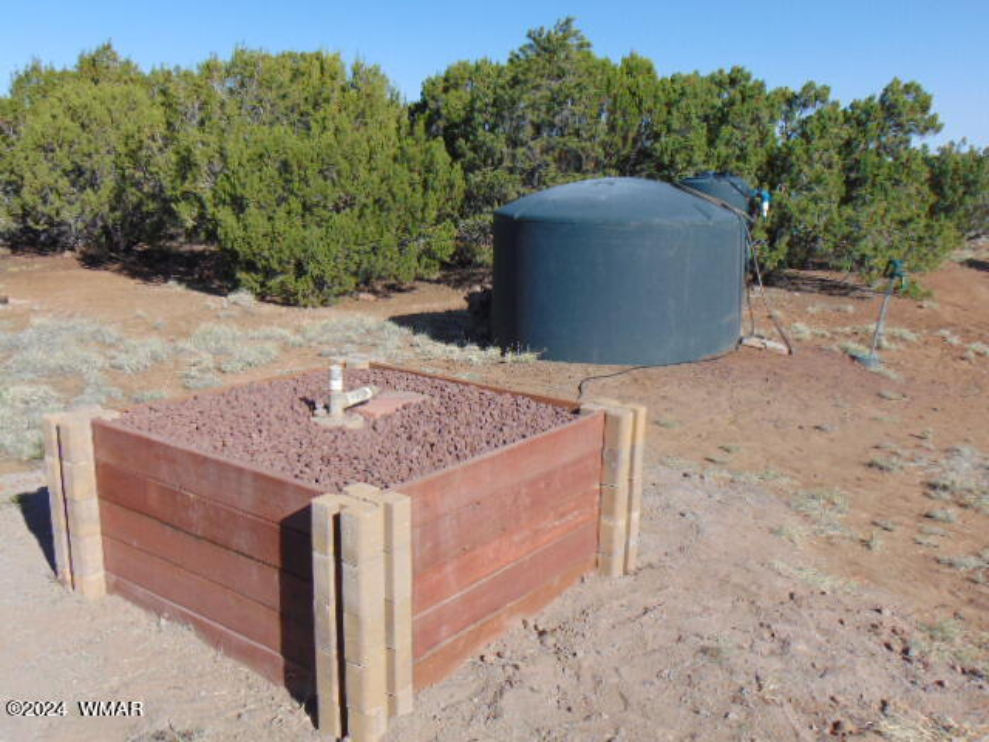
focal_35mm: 33
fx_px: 943
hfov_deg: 55.4
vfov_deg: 42.9
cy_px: 371
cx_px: 494
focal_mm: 5.8
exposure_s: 1/200
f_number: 8.2
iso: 80
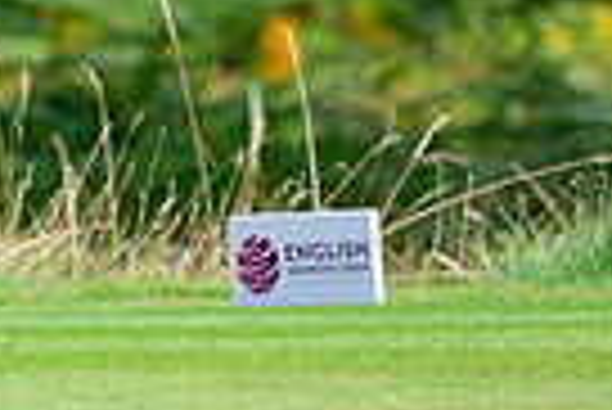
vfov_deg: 1.4
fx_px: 16661
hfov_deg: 2.1
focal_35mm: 979
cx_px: -459
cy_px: -372
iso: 800
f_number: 6.3
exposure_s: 1/2000
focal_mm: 230
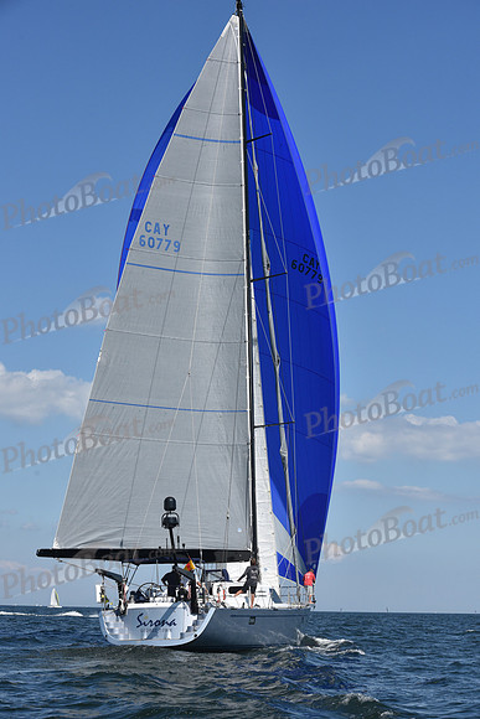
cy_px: 360
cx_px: 240
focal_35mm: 70
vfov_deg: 28.8
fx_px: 1399
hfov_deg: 19.5
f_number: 10
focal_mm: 70
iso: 320
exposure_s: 1/1250
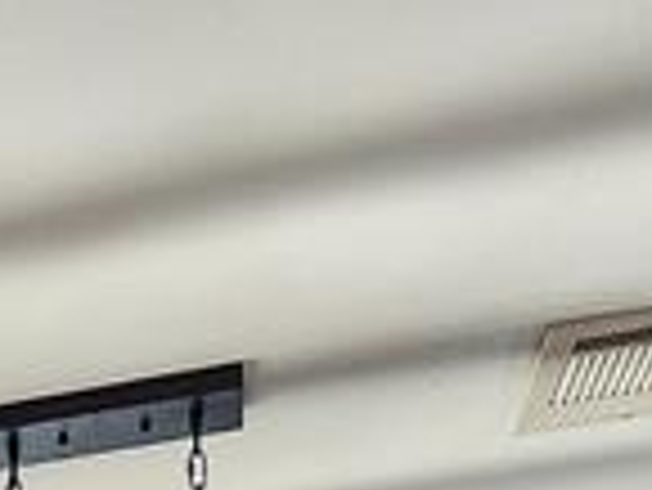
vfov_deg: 10.6
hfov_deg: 18.5
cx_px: -369
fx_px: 1734
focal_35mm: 92
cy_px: 1510
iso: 200
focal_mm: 2.2
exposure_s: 1/60
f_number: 2.2
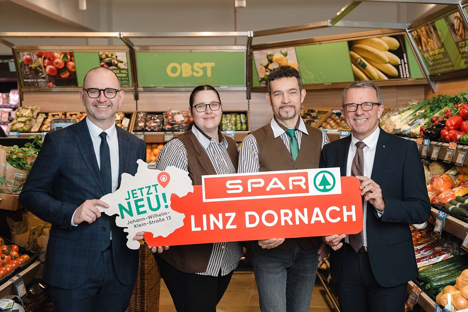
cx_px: 234
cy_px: 156
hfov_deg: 42.7
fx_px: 598
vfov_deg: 29.3
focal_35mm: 46
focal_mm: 46
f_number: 4
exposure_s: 1/200
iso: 640
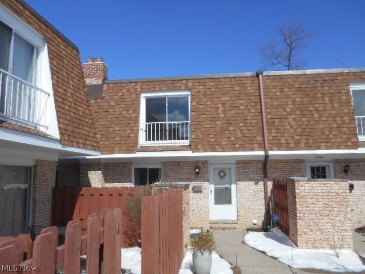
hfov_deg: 61.7
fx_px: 306
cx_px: 182
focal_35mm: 29
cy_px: 137
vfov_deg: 48.2
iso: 80
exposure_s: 1/1000
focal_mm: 5.2
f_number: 4
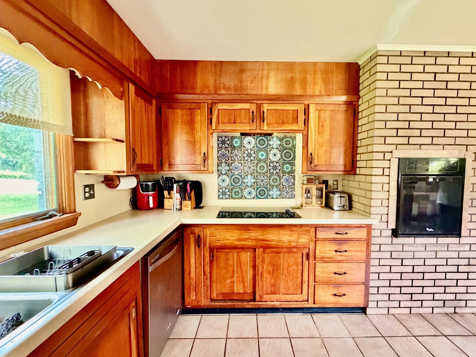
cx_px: 252
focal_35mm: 15
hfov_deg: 98.0
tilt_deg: -3.2
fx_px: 206
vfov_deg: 81.8
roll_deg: +0.1
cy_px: 179
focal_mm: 2.22
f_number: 2.2
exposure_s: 1/60
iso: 800
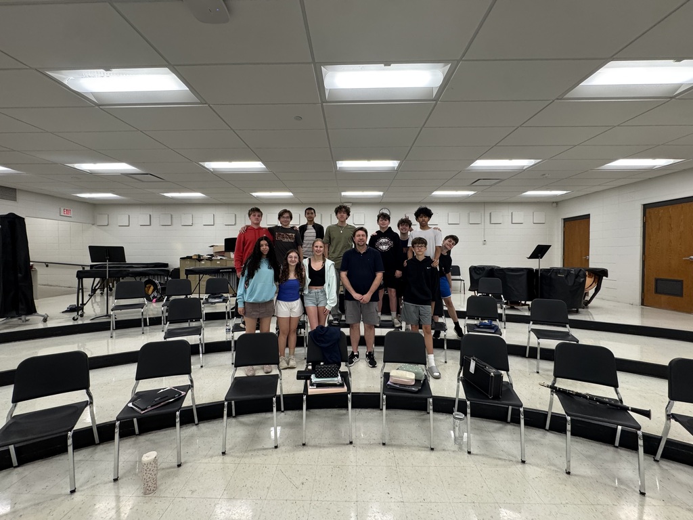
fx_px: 280
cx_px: 346
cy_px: 260
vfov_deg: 85.7
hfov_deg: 102.1
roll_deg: -0.2
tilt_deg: -1.0
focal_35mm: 14
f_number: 2.2
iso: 200
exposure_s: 1/120
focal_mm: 2.22
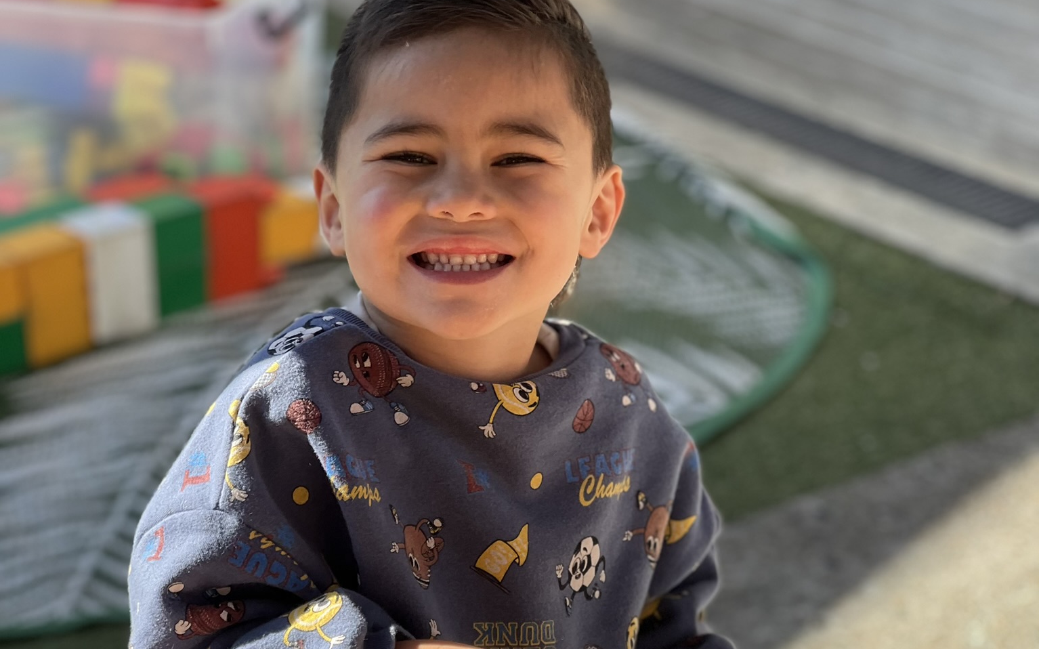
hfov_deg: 19.1
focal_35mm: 109
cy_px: 543
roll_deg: +0.8
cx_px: 520
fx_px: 3086
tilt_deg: -22.8
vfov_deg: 11.9
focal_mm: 9
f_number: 2.8
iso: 40
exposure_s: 1/134
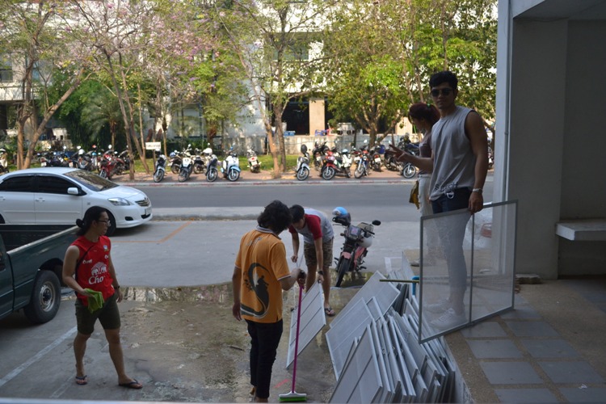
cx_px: 303
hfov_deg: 57.2
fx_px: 555
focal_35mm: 33
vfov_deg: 40.0
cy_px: 202
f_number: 4
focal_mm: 22
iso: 400
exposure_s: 1/1600
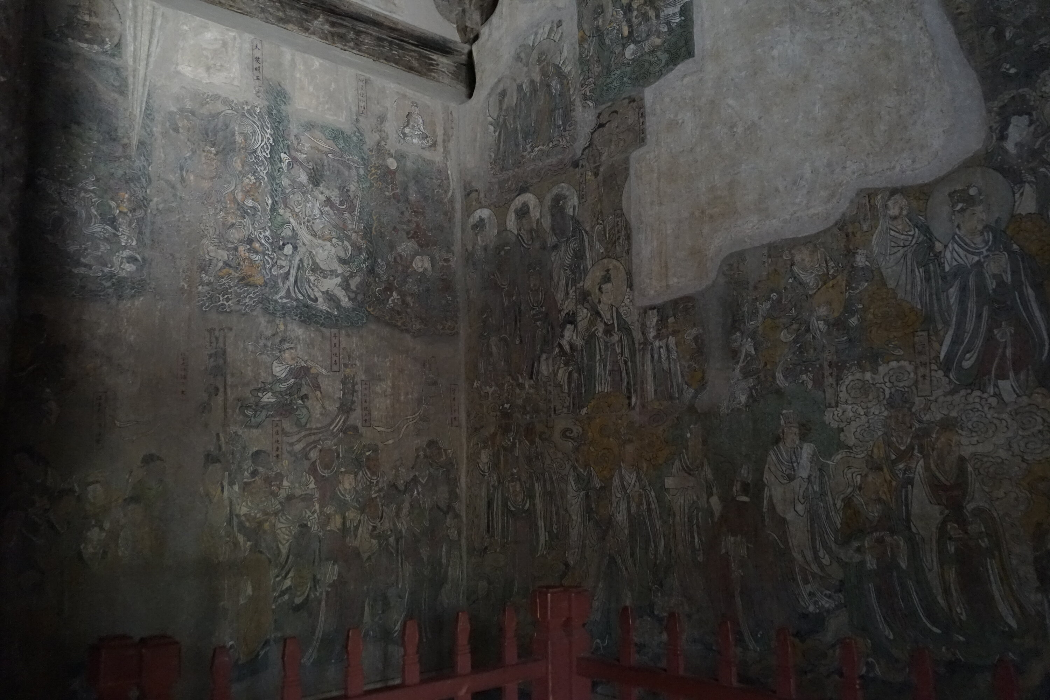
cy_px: 350
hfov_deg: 63.7
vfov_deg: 45.0
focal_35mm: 29
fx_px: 846
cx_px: 525
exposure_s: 1/125
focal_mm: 29
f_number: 3.5
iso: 6400
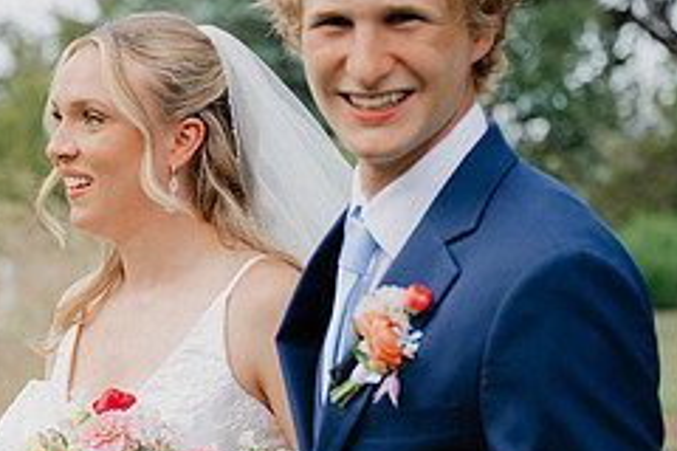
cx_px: 121
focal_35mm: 138
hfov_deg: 14.8
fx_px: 2595
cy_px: 404
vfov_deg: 9.9
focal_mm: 57
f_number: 2.8
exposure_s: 1/1250
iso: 200
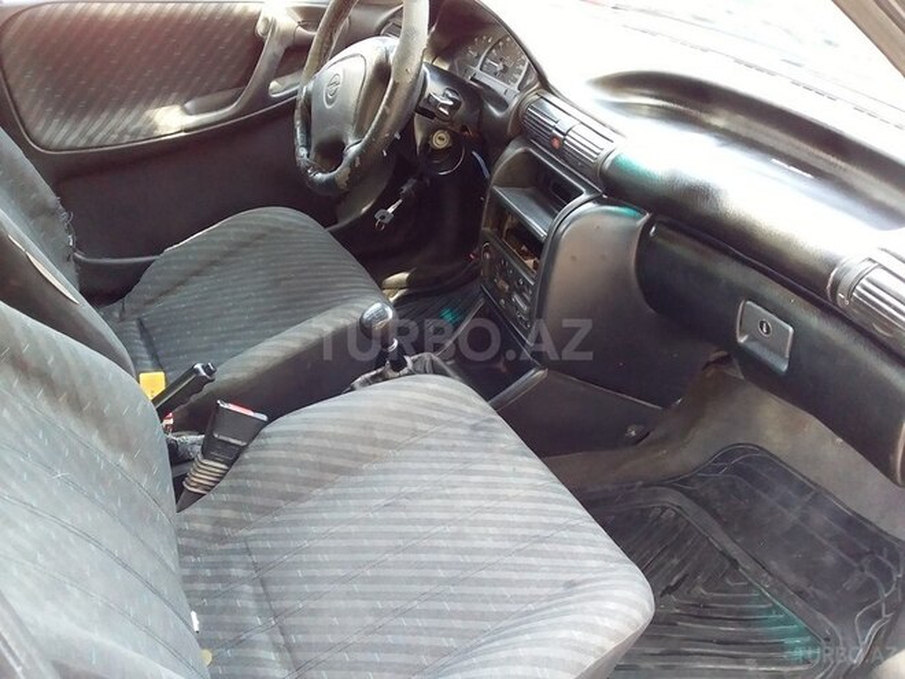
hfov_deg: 58.4
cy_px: 340
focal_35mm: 31
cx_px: 452
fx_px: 810
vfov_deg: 45.4
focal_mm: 3.3
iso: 125
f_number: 2.2
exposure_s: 1/33
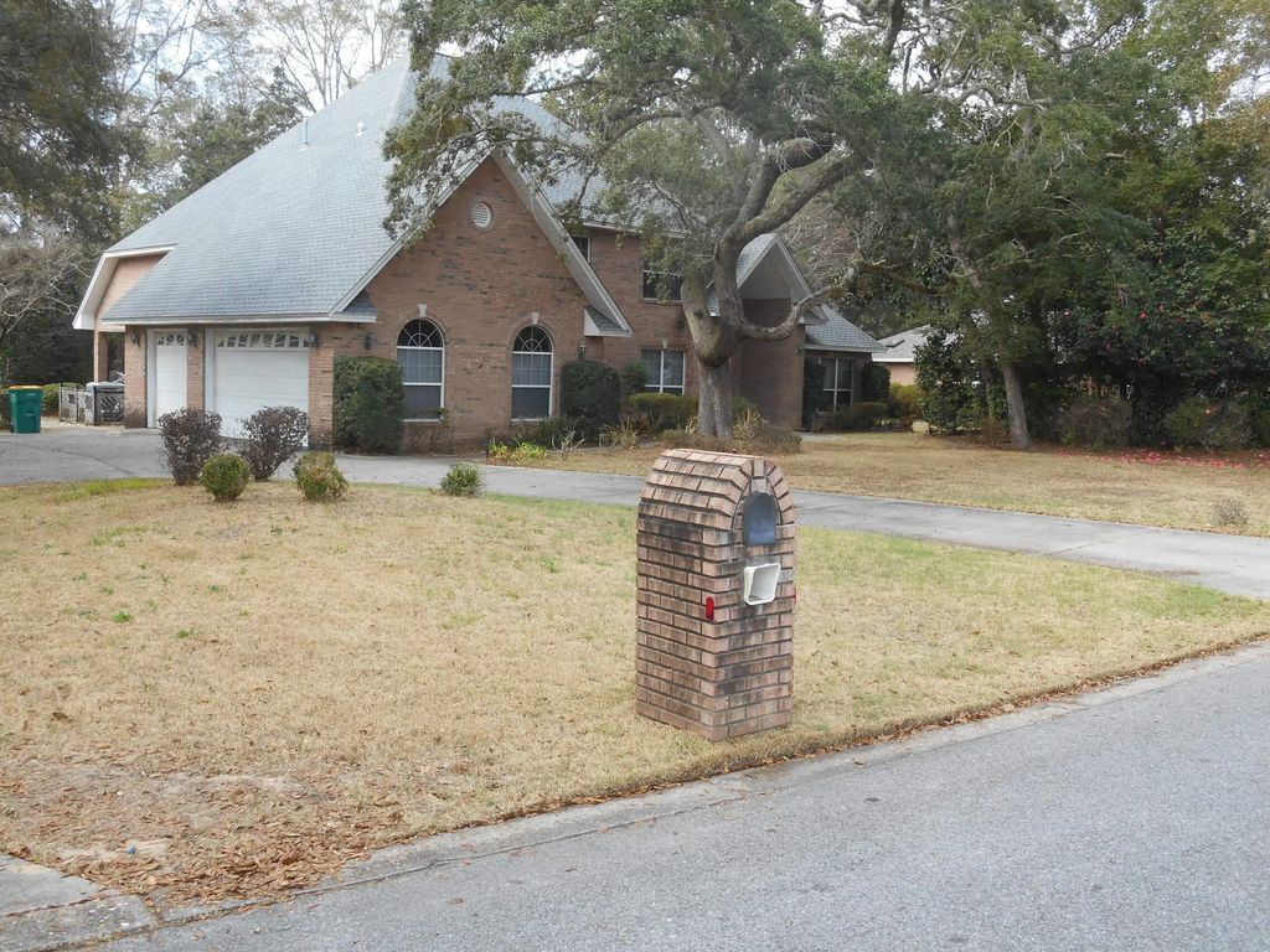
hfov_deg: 52.6
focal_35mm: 35
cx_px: 635
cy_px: 476
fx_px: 1284
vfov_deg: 40.7
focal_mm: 6.3
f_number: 3.7
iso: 80
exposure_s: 1/160
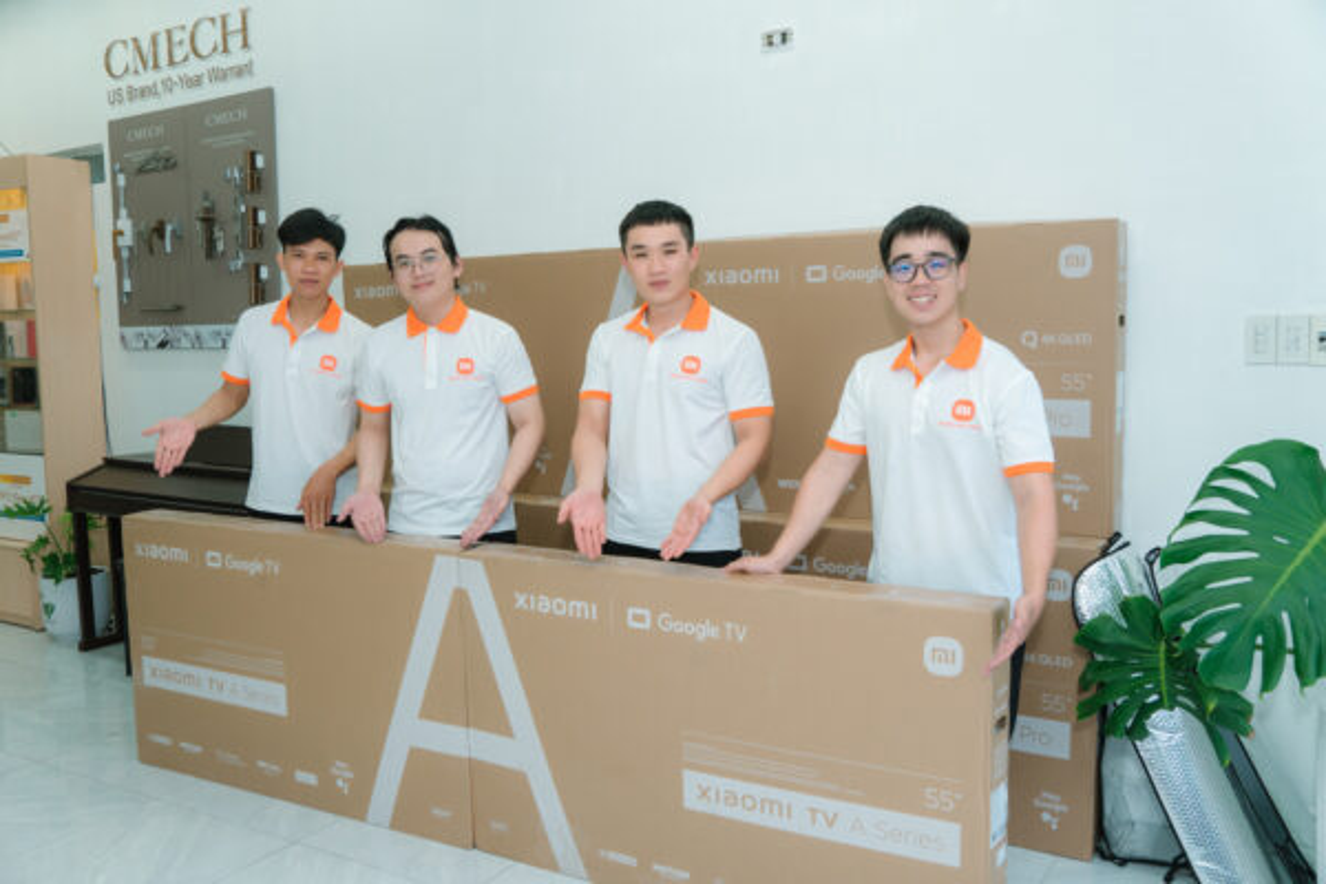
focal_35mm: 32
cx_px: 663
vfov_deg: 41.7
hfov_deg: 59.5
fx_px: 1160
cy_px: 442
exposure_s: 1/160
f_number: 4.5
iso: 640
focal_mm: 21
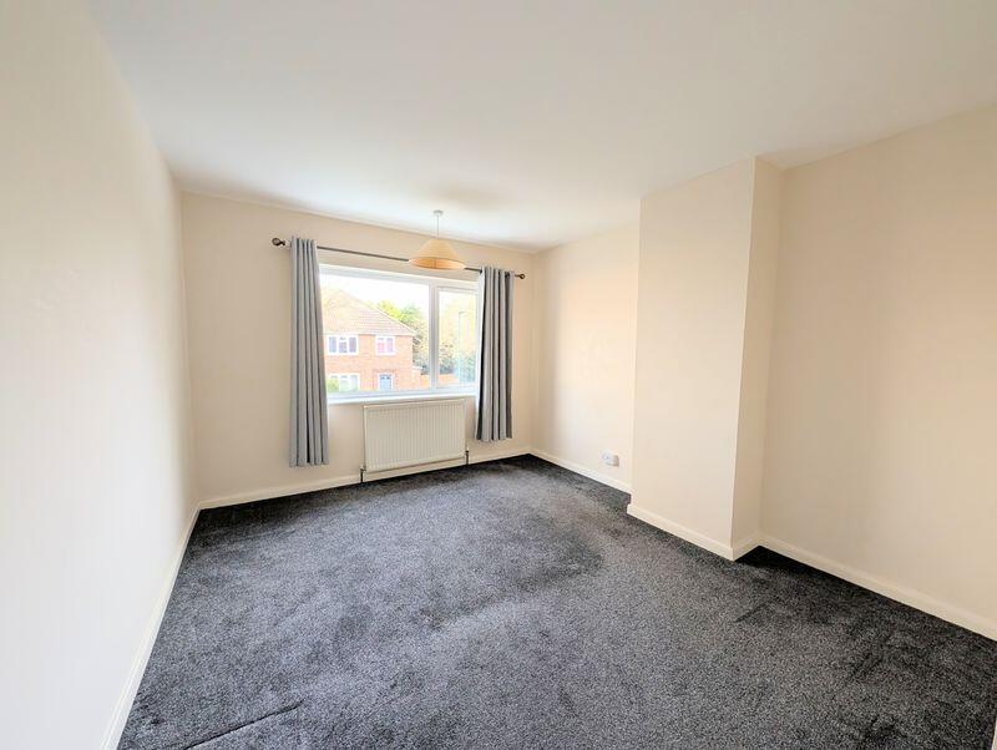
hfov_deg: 110.5
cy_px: 375
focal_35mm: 12
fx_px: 346
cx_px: 498
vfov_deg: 94.6
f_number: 1.7
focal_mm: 2.02
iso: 46
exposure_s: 1/107
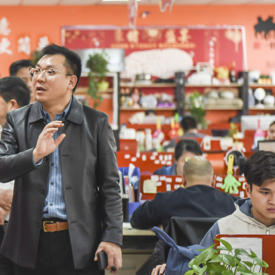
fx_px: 1186
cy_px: 106
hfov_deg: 13.0
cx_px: -14
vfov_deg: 13.2
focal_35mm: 132
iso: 500
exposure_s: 1/100
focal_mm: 70
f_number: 2.8
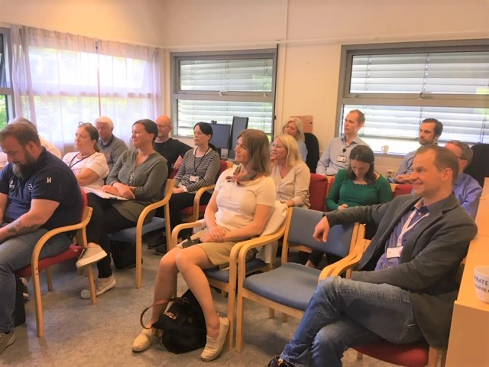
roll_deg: -1.0
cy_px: 184
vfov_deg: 48.2
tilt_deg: -13.0
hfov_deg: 61.7
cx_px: 244
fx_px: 410
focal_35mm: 29
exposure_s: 1/33
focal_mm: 4.15
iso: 25
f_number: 2.2
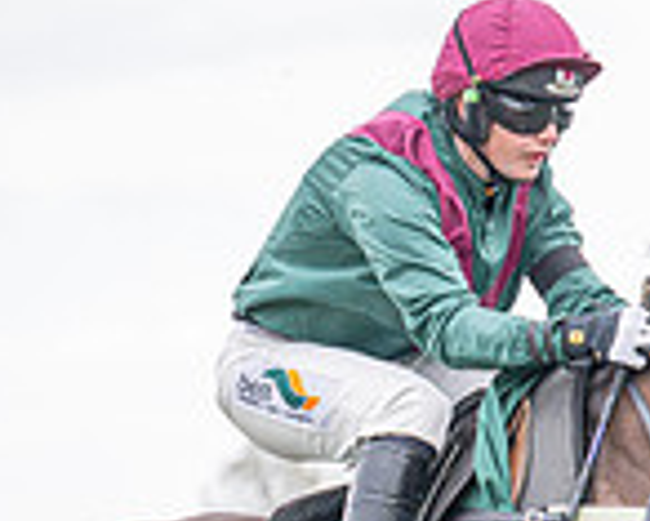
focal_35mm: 303
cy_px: 819
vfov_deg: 5.1
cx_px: 525
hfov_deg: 6.4
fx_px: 5833
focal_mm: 70
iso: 800
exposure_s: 1/1600
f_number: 2.8
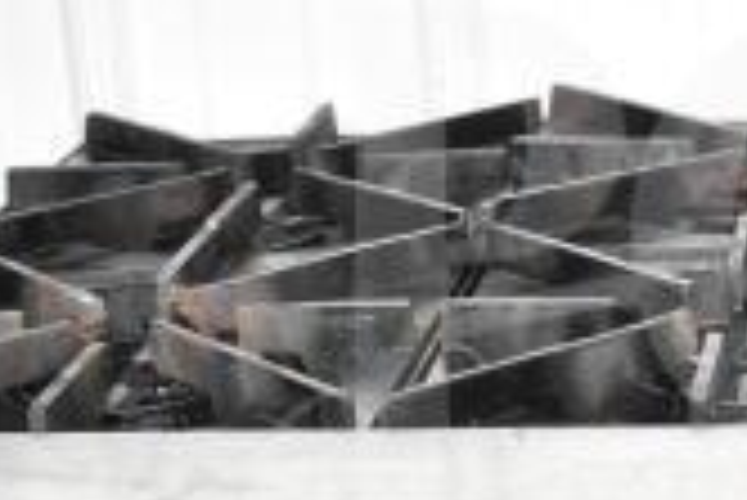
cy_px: 363
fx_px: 2741
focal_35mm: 132
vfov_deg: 10.4
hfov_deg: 15.3
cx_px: 738
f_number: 4
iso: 1600
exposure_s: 1/50
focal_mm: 24
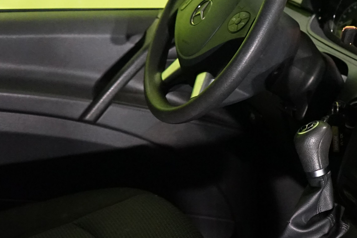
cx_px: 271
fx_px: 853
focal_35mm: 86
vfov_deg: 15.9
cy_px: 103
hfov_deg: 23.4
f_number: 4
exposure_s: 1/160
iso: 5000
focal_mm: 33
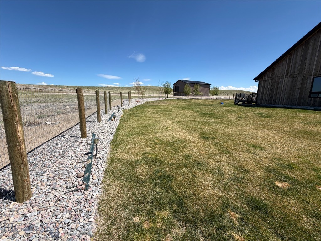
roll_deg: -0.2
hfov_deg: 102.1
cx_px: 160
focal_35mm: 14
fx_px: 130
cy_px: 120
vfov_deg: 85.7
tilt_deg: -10.0
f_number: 2.2
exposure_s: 1/1033
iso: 20
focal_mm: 2.22
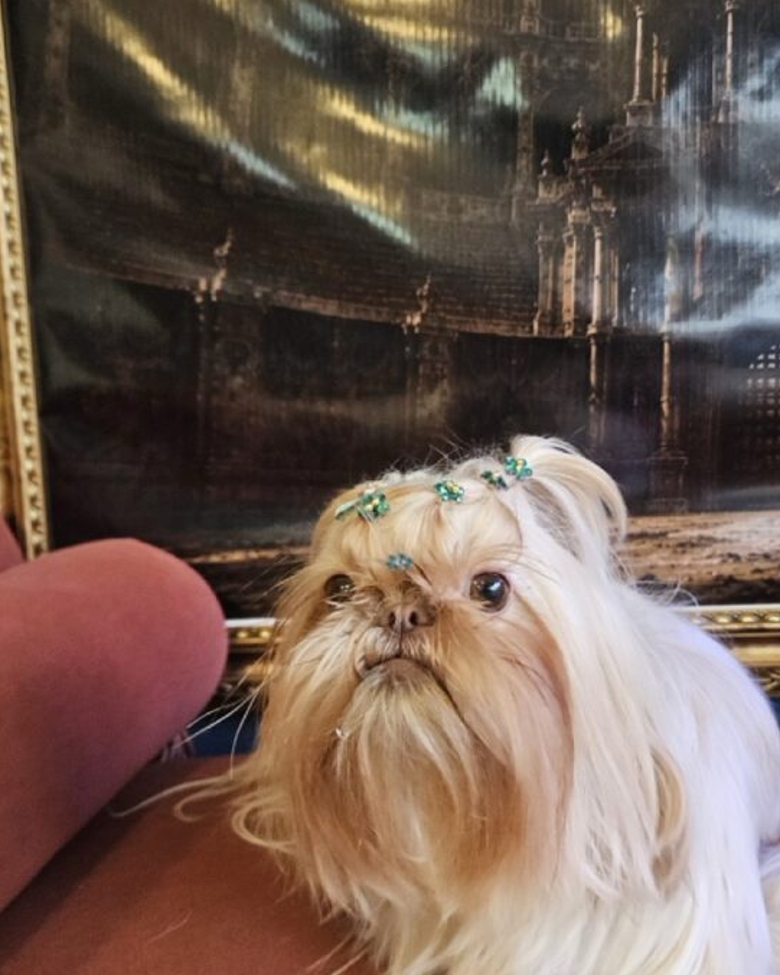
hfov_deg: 43.2
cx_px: 458
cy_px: 459
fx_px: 981
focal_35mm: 34
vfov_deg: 52.8
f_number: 1.8
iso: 640
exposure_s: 1/170
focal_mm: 5.4
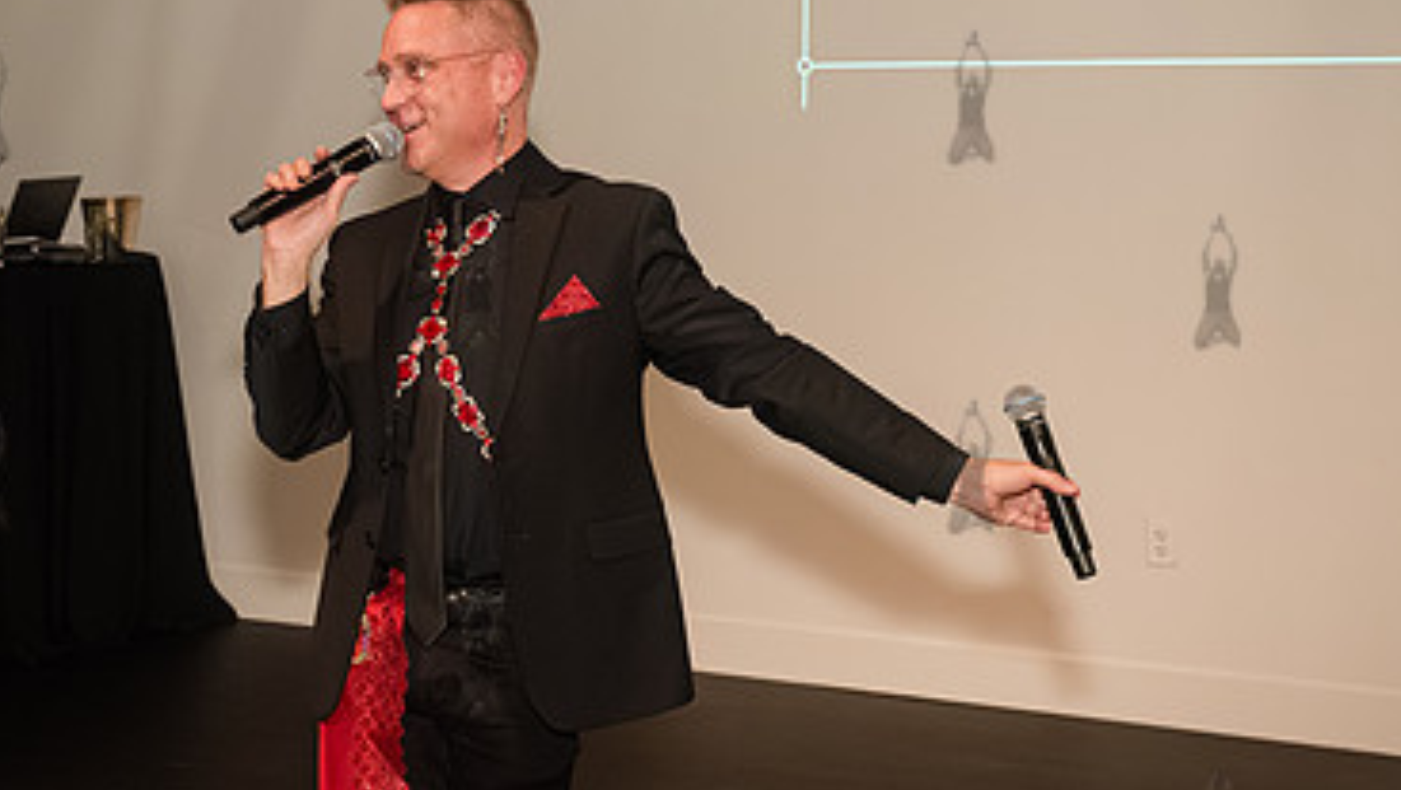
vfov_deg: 18.5
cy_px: 281
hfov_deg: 32.1
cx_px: 477
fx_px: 2416
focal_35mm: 65
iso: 8000
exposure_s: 1/400
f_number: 5
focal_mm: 35
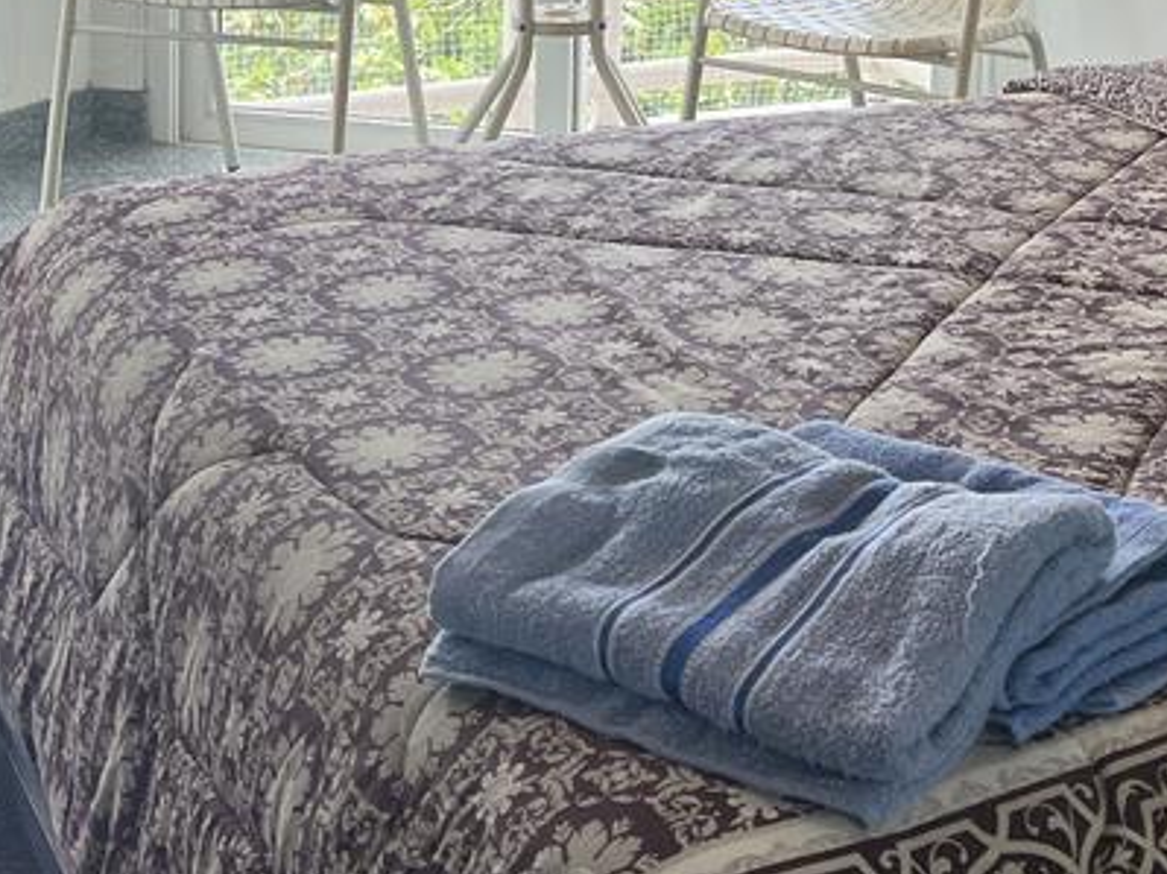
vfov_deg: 17.1
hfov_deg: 23.9
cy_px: -266
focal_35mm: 81
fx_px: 2730
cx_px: 864
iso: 50
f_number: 1.5
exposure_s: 1/316
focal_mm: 5.7
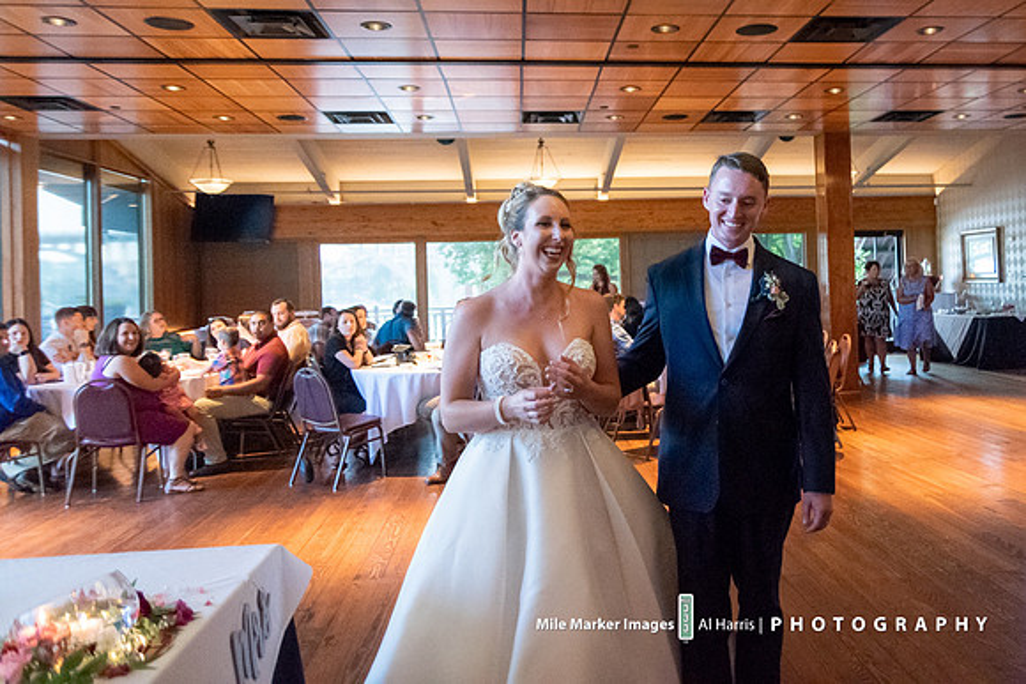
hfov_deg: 59.8
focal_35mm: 31
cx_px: 622
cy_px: 269
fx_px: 882
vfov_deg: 42.2
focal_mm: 17
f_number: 2.8
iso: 5000
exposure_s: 1/400
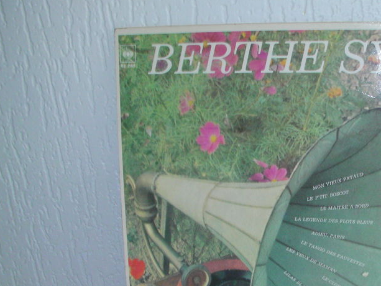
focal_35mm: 62
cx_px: 303
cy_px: 219
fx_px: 683
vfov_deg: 23.4
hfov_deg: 30.5
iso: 134
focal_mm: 6.3
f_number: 5.6
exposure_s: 1/30
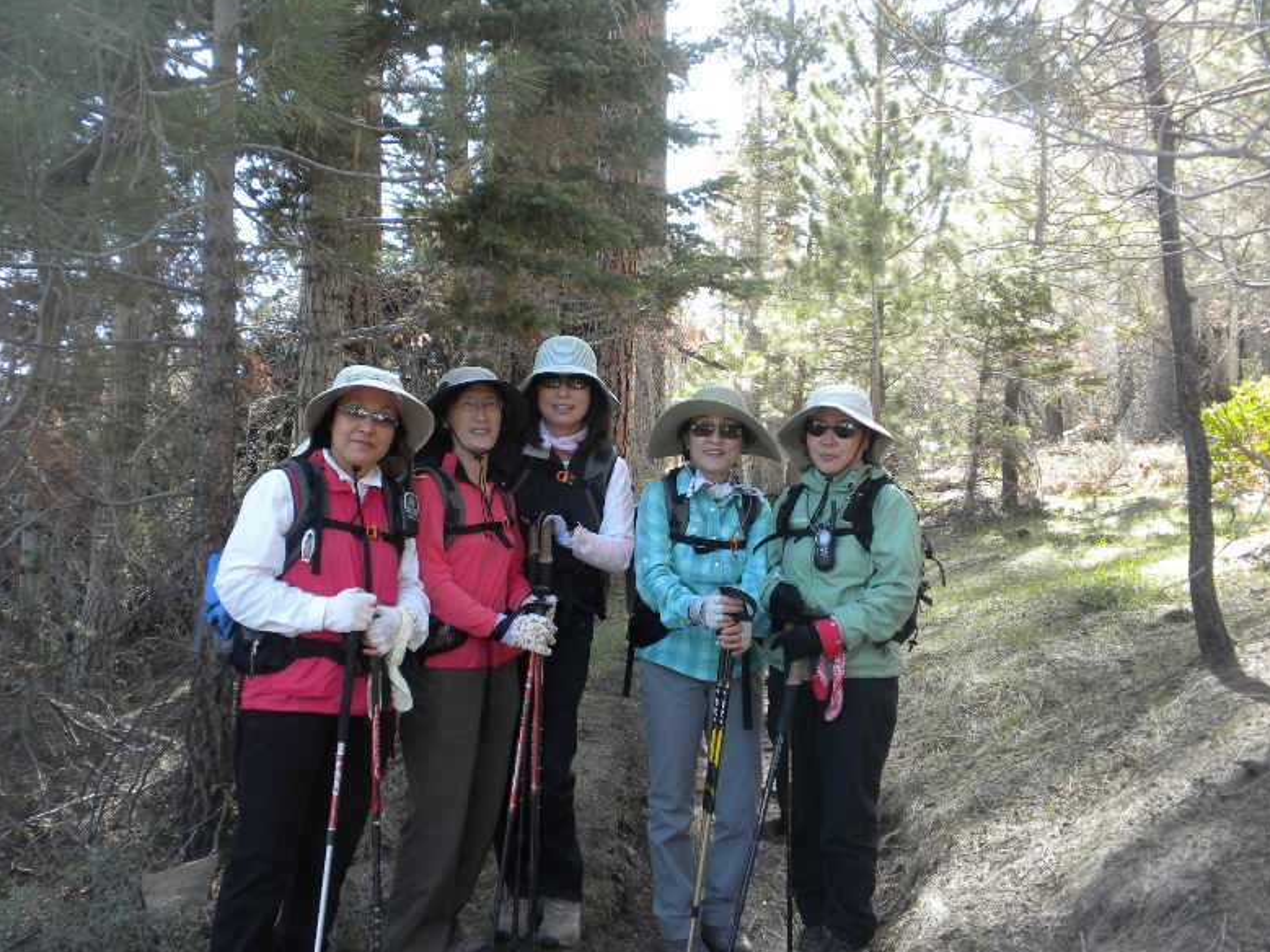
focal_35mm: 38
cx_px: 637
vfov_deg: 37.7
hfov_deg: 49.0
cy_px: 476
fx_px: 1394
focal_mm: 6.6
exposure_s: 1/66
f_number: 3.5
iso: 79
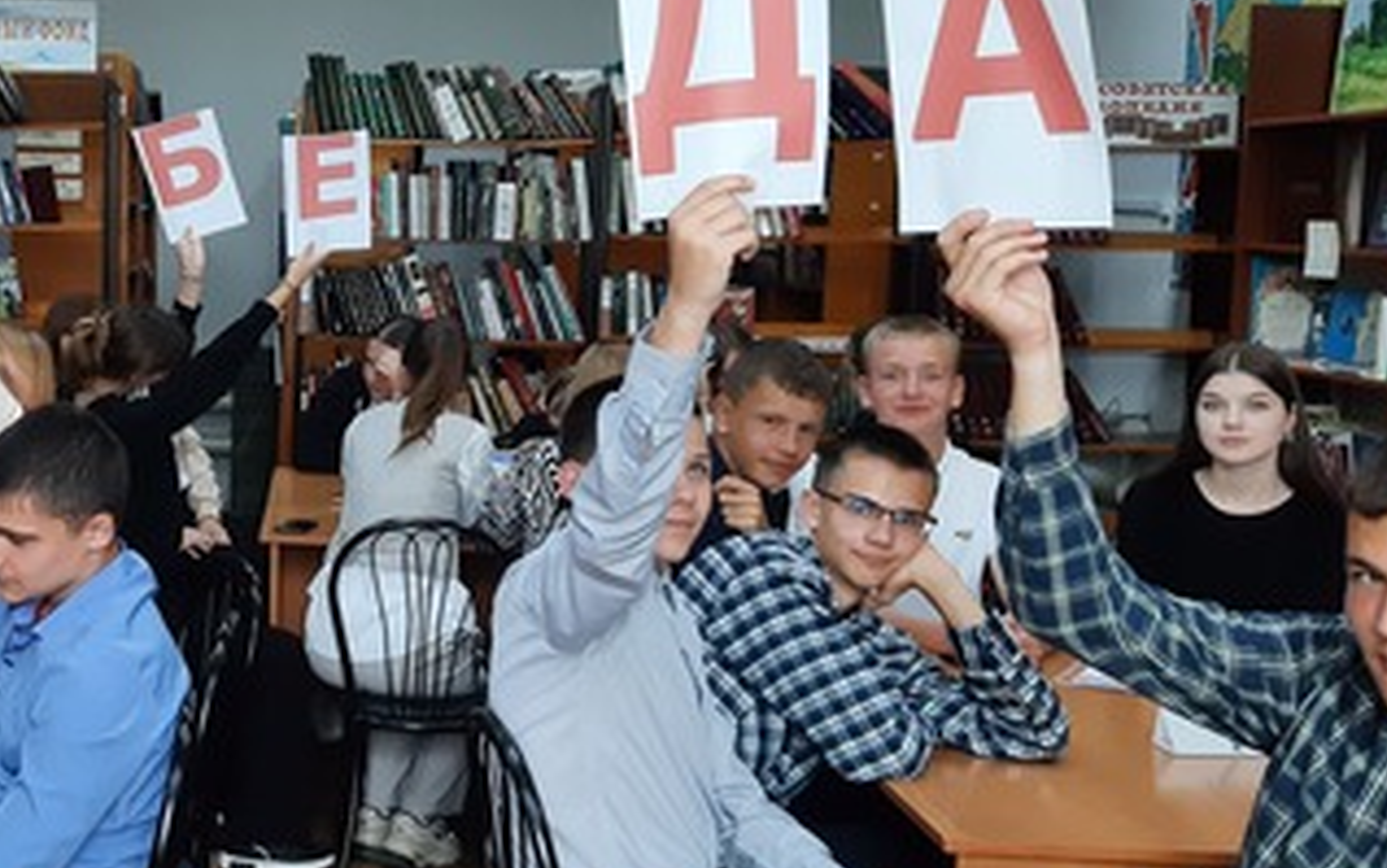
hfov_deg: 36.8
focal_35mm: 52
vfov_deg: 24.9
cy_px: 377
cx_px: 179
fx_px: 1966
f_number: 1.7
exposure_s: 1/50
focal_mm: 3.93
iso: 100
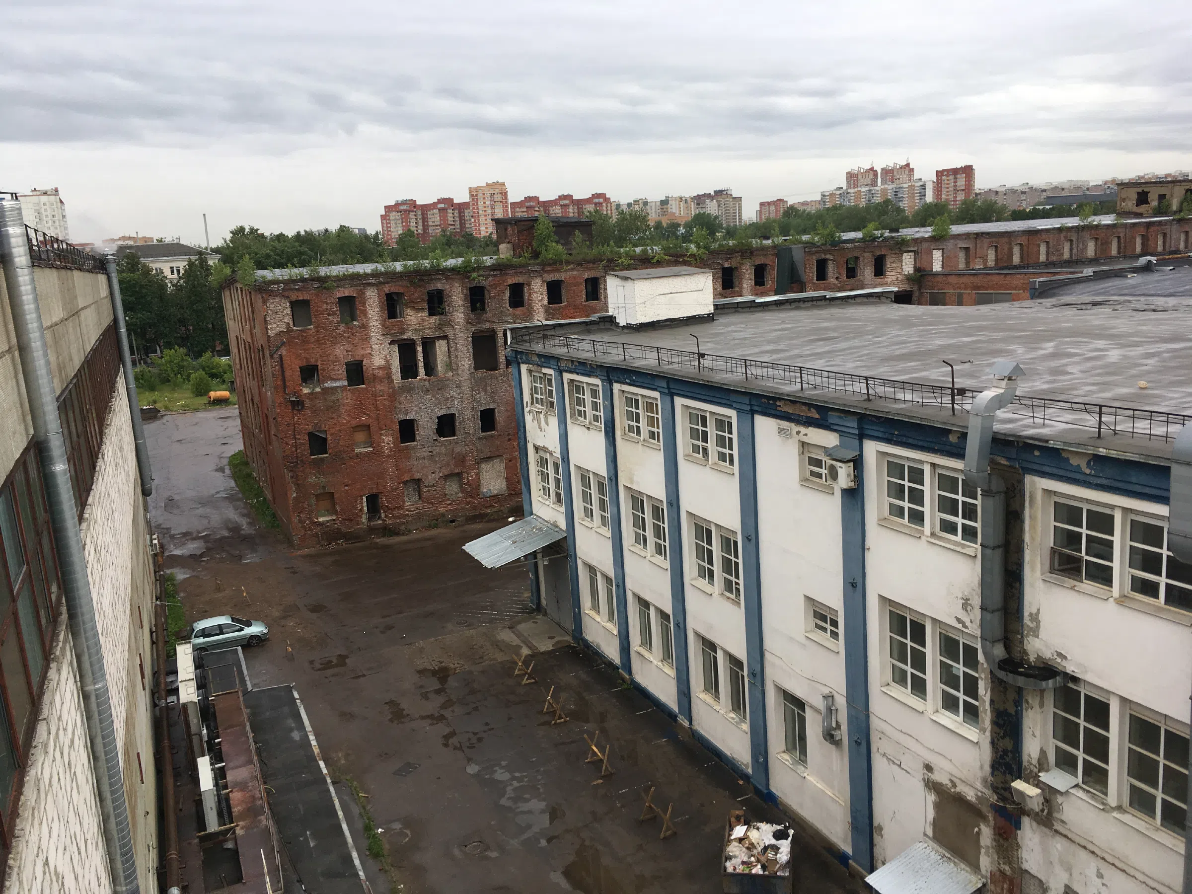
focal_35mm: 29
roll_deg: +1.5
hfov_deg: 61.7
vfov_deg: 48.2
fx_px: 999
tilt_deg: -9.9
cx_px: 596
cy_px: 447
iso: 25
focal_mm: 4.15
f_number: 2.2
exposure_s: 1/541
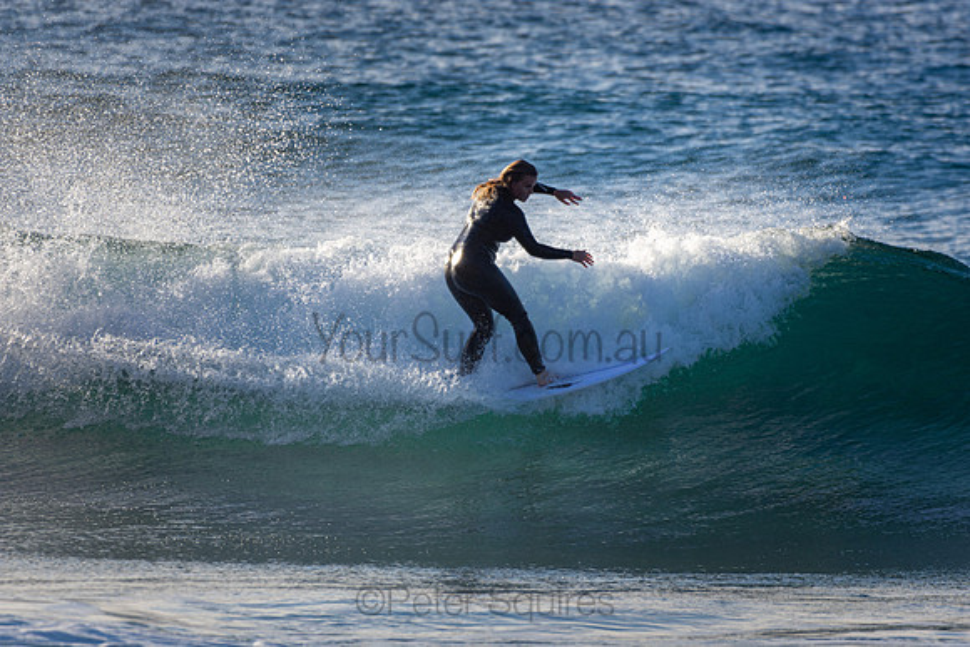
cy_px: 324
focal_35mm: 750
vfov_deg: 1.8
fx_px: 20212
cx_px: 485
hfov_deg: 2.7
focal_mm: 500
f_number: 5.6
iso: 140
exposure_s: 1/640
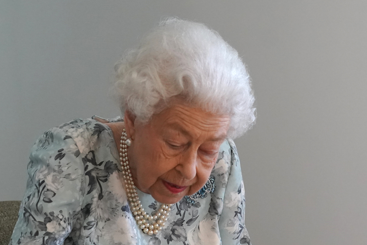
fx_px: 1560
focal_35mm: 153
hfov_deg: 13.4
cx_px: 237
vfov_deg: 8.9
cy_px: 227
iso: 5000
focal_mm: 70
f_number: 4
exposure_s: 1/320
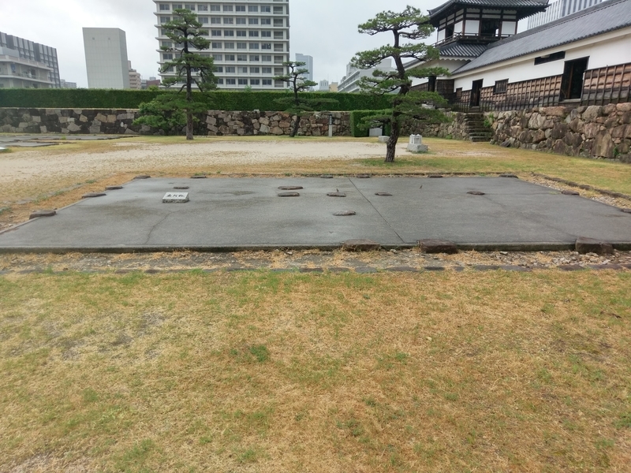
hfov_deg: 67.3
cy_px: 236
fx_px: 474
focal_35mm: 26
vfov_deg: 53.1
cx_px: 316
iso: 100
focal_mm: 4.58
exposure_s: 1/691
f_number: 1.8
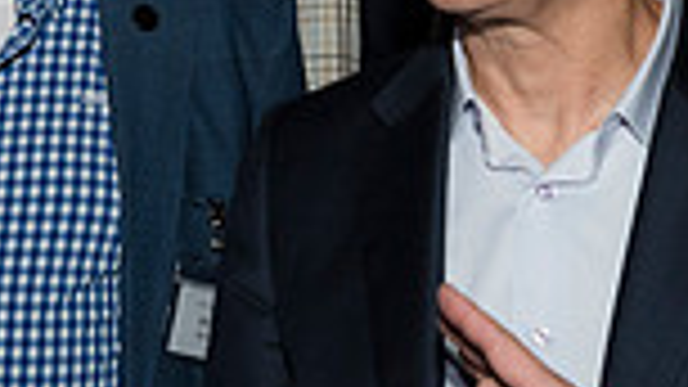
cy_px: 61
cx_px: 234
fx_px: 2535
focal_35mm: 139
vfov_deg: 8.7
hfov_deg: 15.4
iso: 1250
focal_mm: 35
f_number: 5.6
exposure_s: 1/125
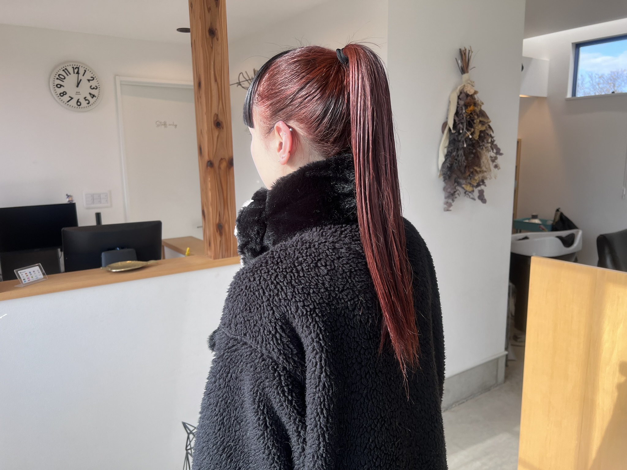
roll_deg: +0.5
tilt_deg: -10.9
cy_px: 235
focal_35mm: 26
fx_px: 471
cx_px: 314
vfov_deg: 53.1
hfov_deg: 67.3
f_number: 1.5
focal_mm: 5.7
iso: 50
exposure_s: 1/427
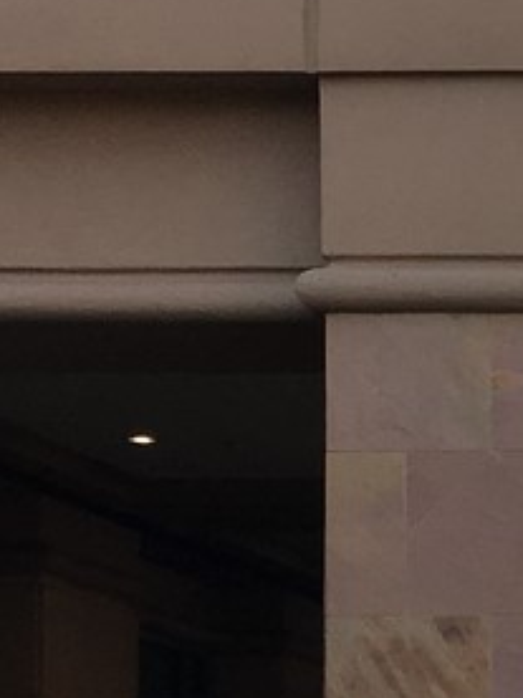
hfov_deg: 8.1
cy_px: 872
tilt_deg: +3.4
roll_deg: +1.1
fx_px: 3384
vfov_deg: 11.5
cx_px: 1291
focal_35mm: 168
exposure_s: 1/519
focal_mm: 4.15
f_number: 2.2
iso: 25
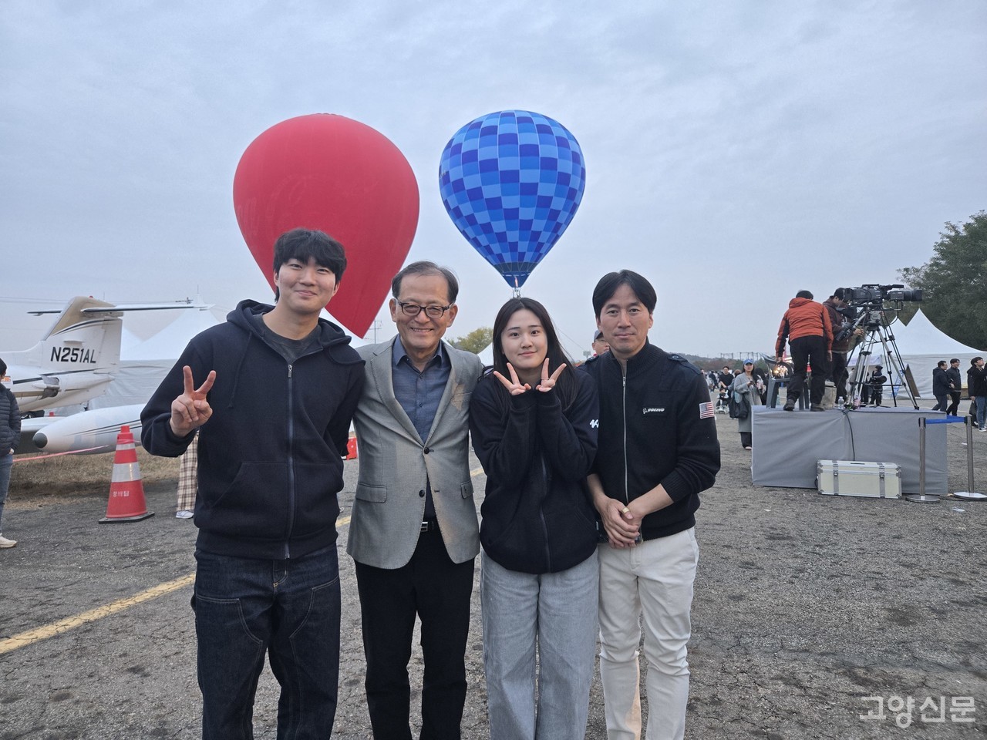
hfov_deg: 73.9
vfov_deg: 58.9
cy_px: 370
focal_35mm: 23
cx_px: 494
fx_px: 656
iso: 250
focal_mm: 5.4
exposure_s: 1/120
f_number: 1.8
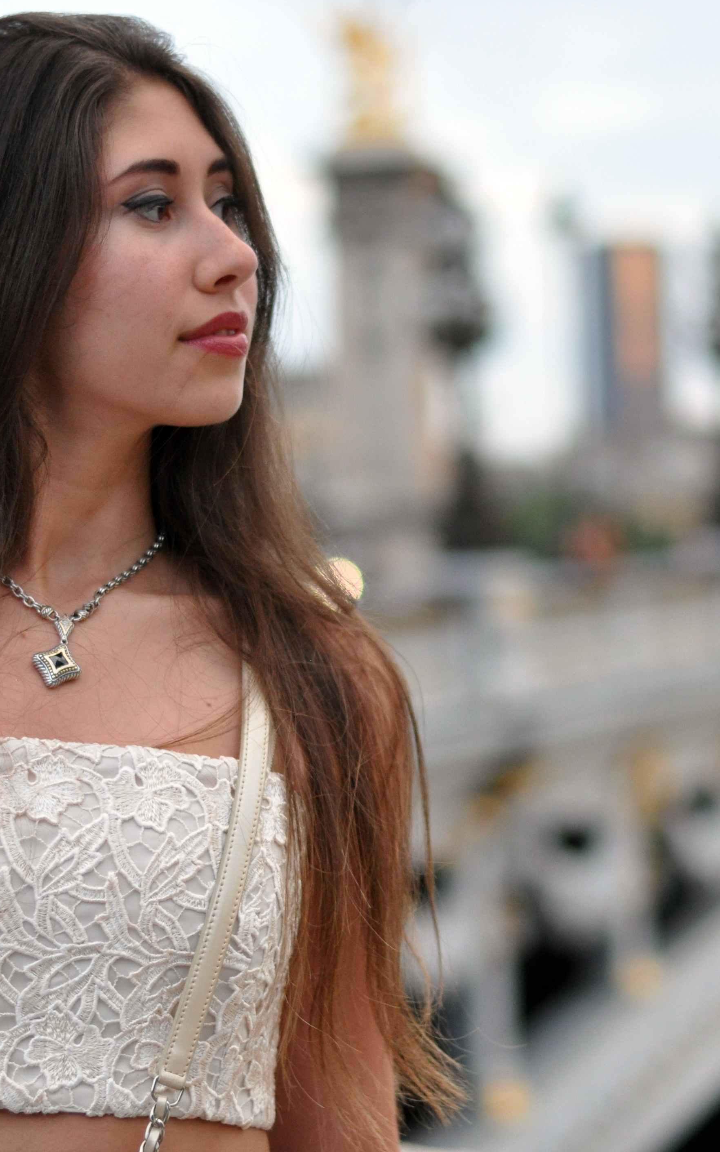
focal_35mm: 116
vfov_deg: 18.0
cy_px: 577
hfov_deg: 11.3
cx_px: 454
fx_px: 3642
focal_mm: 50
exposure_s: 1/500
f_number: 2.2
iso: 800
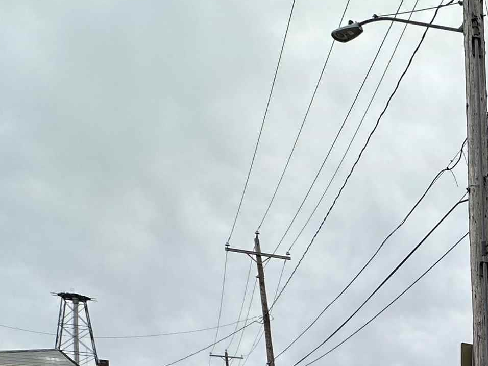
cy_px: 515
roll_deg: -0.9
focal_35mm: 45
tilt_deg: -1.9
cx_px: 653
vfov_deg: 25.9
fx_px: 634
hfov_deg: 31.2
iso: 40
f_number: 2.2
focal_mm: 2.22
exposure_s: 1/626
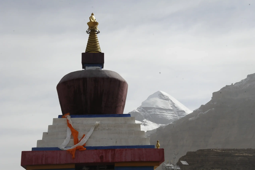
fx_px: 510
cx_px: 128
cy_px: 85
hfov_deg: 28.1
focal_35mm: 72
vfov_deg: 18.9
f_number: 16
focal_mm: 72
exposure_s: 1/1000
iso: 1250
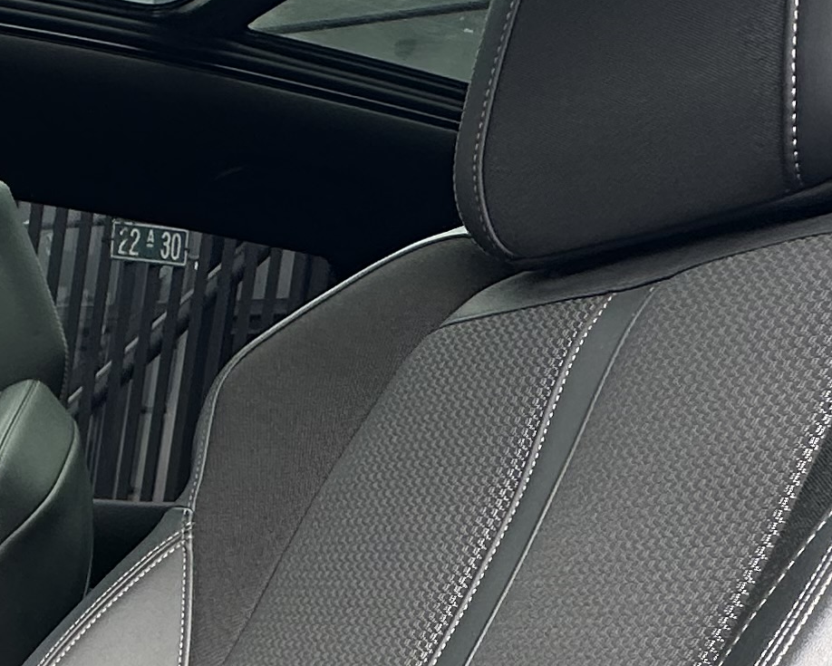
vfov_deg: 23.0
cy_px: 835
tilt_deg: -7.0
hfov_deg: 24.1
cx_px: -442
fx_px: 1478
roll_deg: -6.3
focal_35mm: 60
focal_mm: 2.22
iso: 40
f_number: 2.2
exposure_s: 1/119
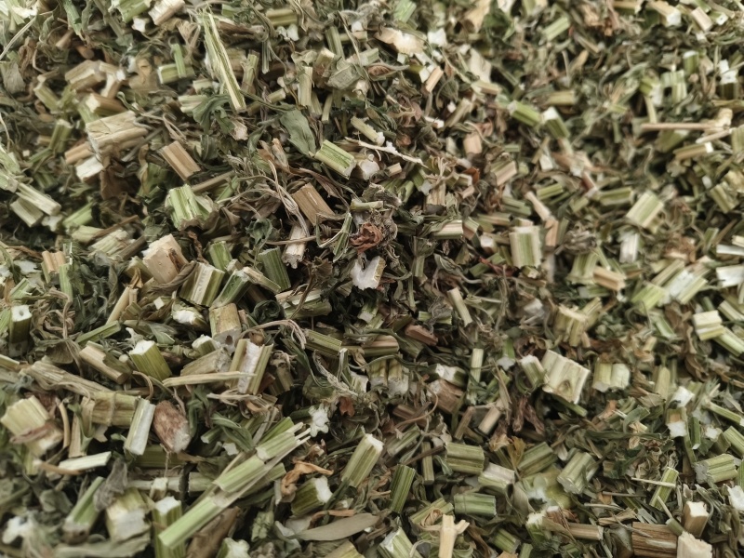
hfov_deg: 73.9
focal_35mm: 23
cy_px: 279
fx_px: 494
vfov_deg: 58.9
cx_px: 372
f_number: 1.88
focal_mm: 5.6
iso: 233
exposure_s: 1/100
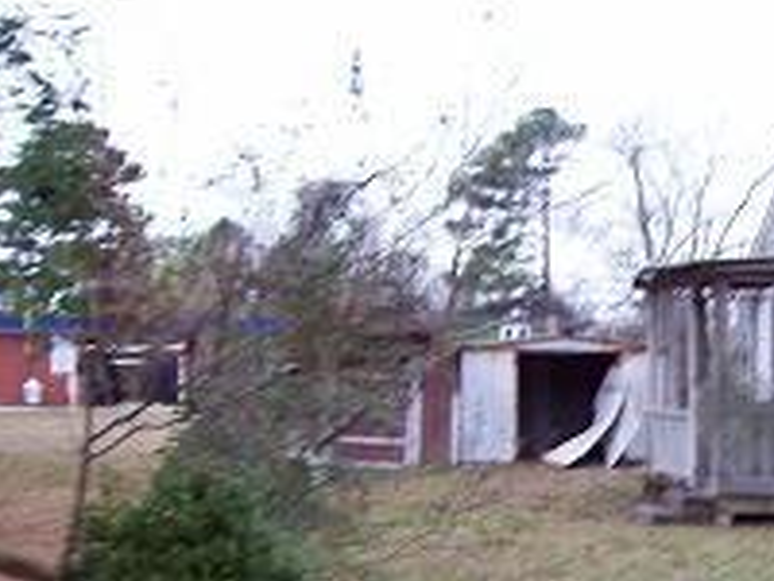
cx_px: 759
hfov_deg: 24.3
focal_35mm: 77
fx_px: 1722
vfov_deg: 18.8
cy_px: 529
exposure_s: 1/80.5
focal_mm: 6
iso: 80
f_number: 2.7
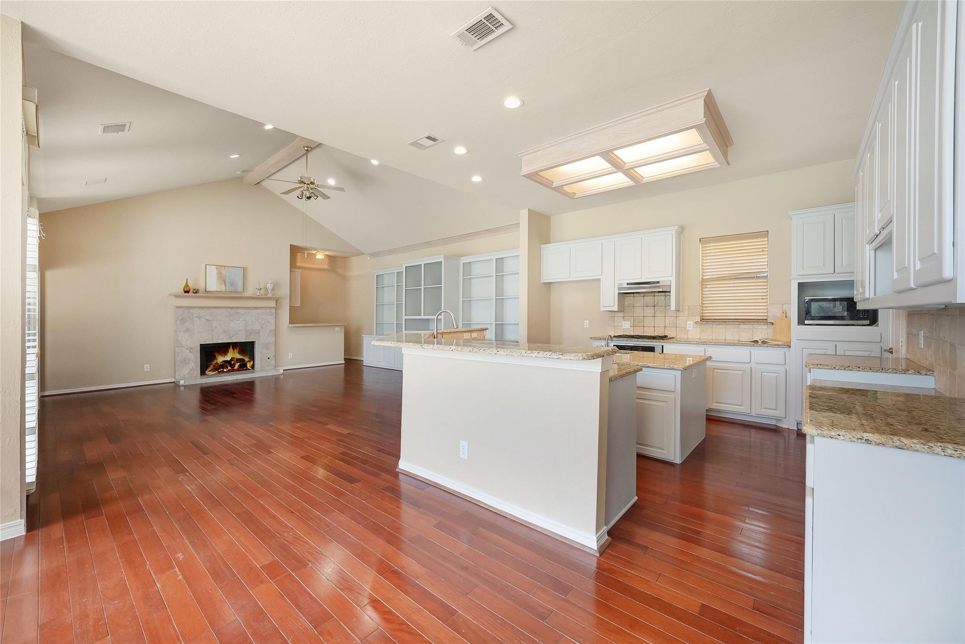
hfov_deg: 104.2
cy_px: 322
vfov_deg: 81.3
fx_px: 375
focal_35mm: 14
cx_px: 482
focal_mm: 14
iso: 800
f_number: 9
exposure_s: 1/30
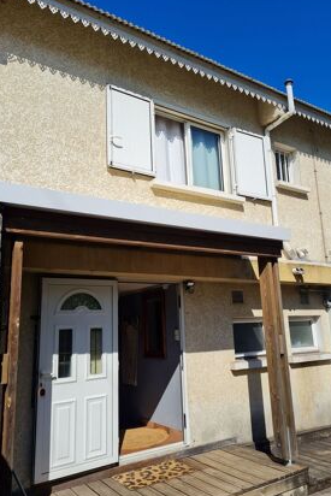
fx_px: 386
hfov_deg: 46.3
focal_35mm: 28
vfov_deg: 65.5
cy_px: 245
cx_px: 185
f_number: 1.8
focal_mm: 5.4
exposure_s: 1/4288
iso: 50
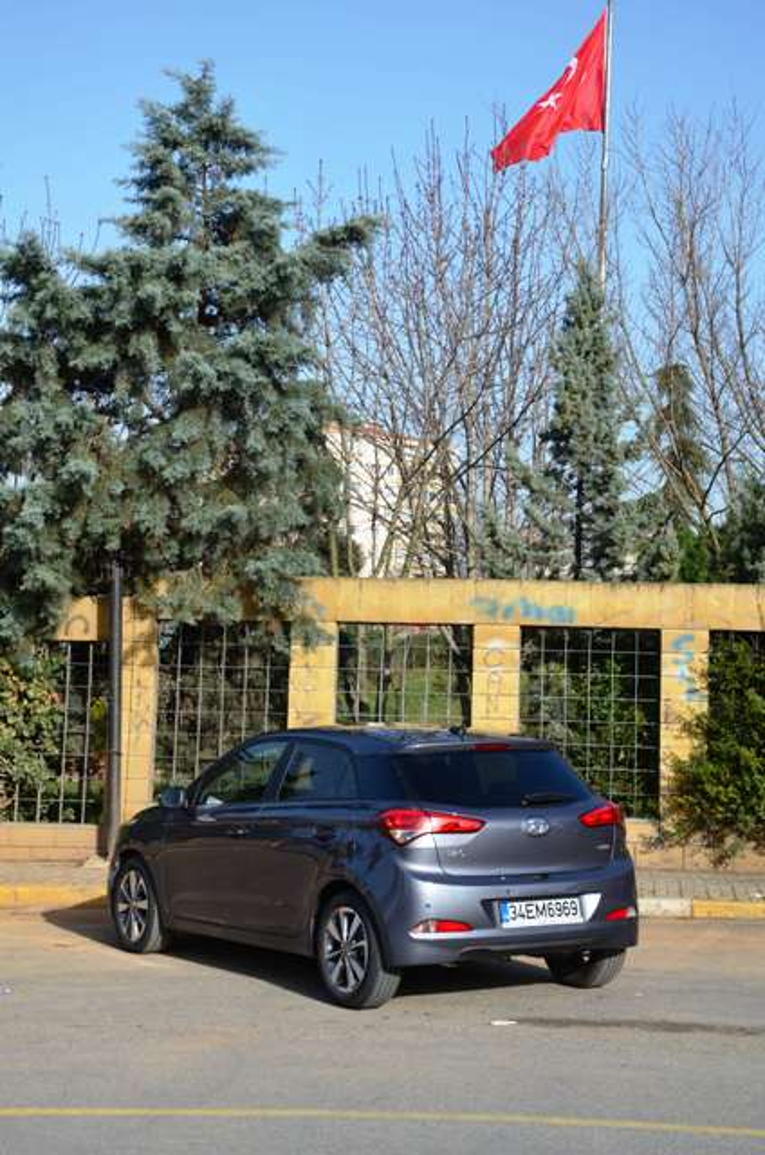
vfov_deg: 33.5
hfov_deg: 22.5
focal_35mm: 60
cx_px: 382
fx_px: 1921
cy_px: 578
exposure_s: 1/250
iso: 100
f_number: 8
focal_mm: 40
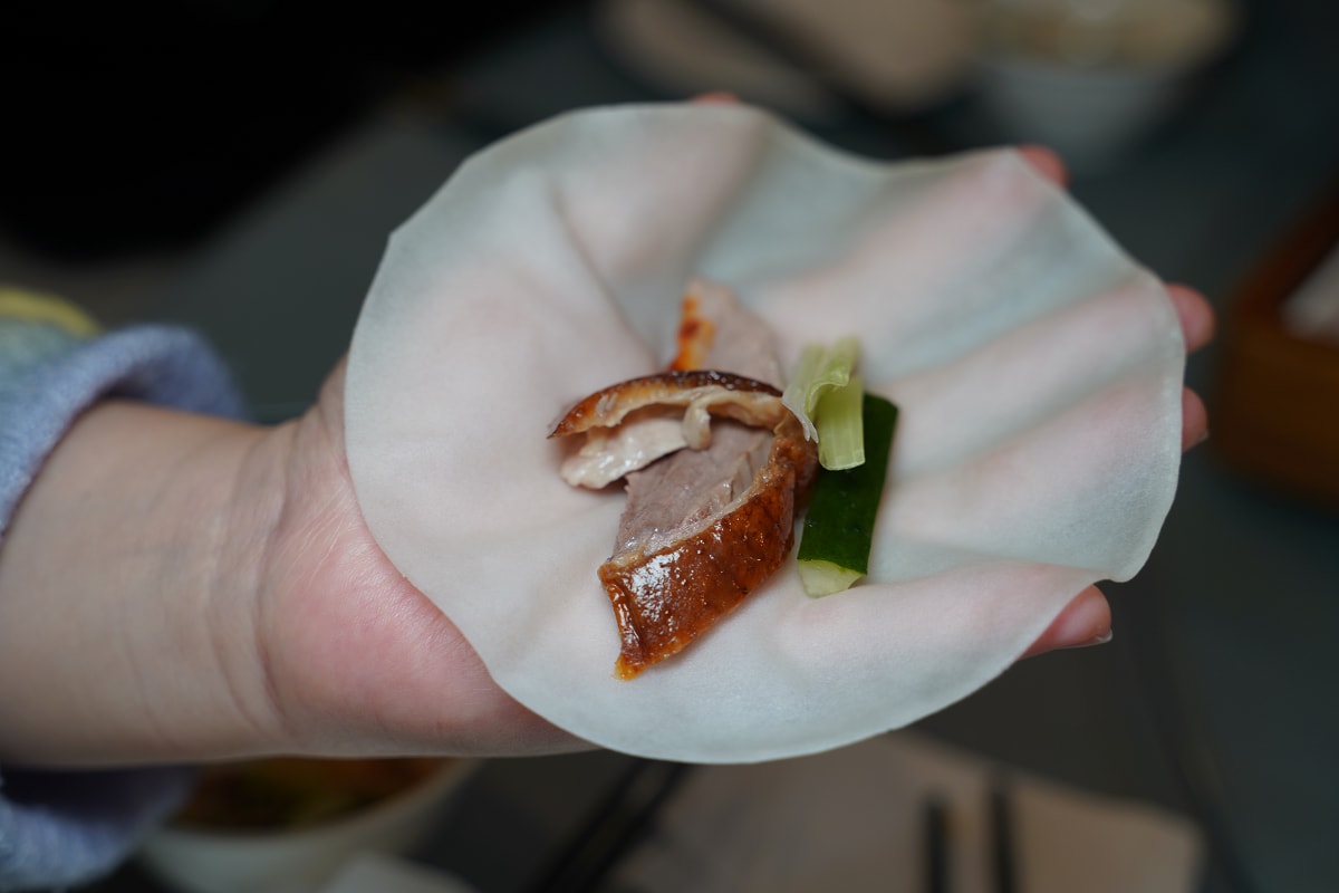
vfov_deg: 26.5
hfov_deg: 38.9
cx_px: 670
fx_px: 1897
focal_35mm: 51
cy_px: 446
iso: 100
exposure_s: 1/60
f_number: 4
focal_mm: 51
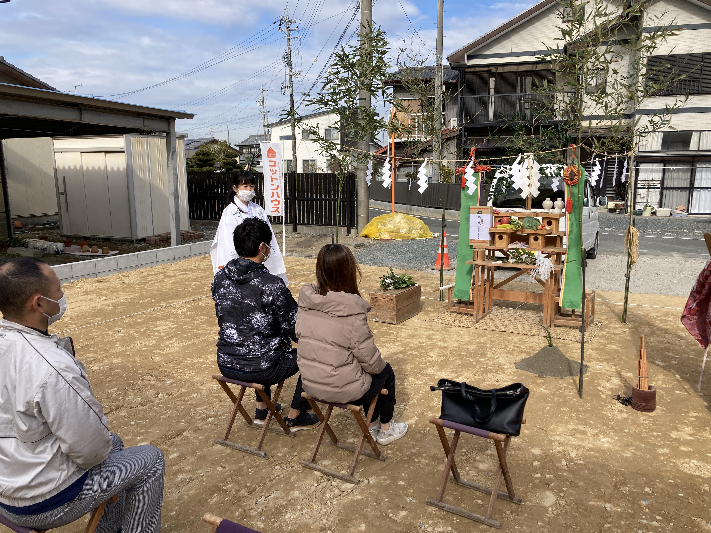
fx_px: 575
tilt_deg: -10.8
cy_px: 266
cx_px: 356
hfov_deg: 63.4
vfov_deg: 49.7
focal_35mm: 28
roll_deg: -0.7
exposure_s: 1/1453
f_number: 1.8
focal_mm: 3.99
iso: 20
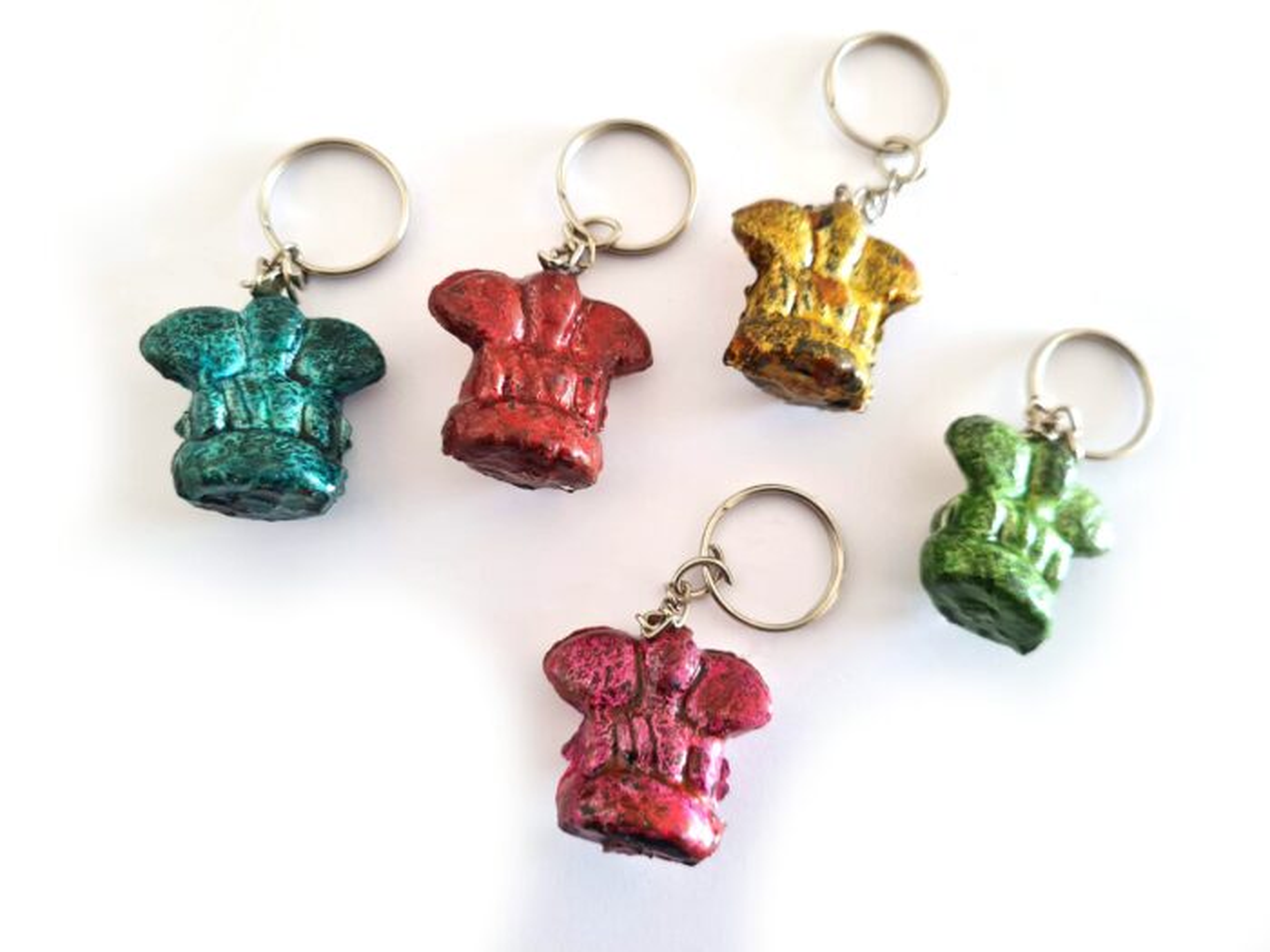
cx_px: 635
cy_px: 476
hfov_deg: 67.3
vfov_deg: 53.1
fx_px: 954
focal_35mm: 26
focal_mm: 5.4
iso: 200
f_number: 1.8
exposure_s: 1/40
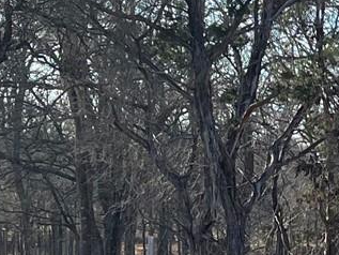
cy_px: 499
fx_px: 1646
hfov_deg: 11.4
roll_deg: -1.4
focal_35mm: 168
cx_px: 483
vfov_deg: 8.4
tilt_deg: -10.9
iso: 50
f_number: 1.6
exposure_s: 1/1294
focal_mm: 5.1
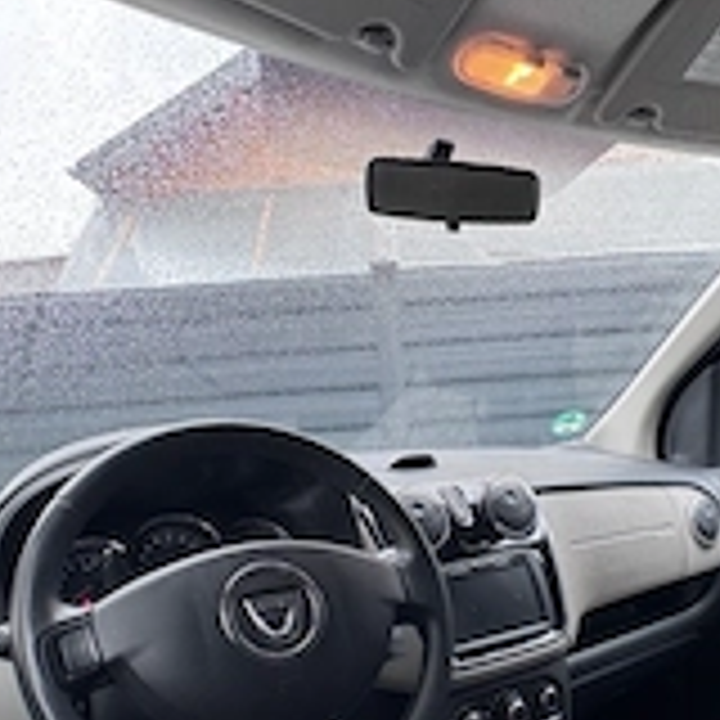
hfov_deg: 52.3
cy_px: 540
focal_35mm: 31
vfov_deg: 50.4
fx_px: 729
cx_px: 423
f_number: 2.2
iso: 100
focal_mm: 2.22
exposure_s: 1/99
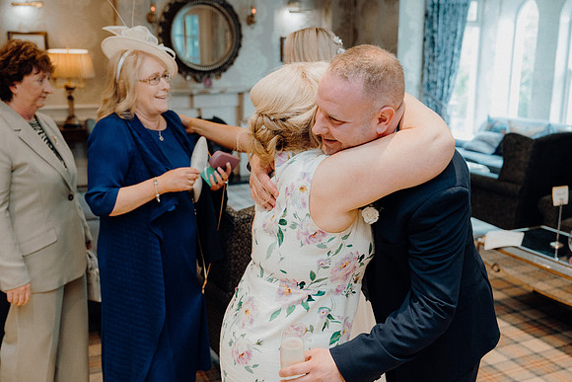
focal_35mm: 38
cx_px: 286
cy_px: 191
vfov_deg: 35.1
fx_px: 604
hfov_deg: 50.7
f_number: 3.5
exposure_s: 1/160
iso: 2000
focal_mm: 38
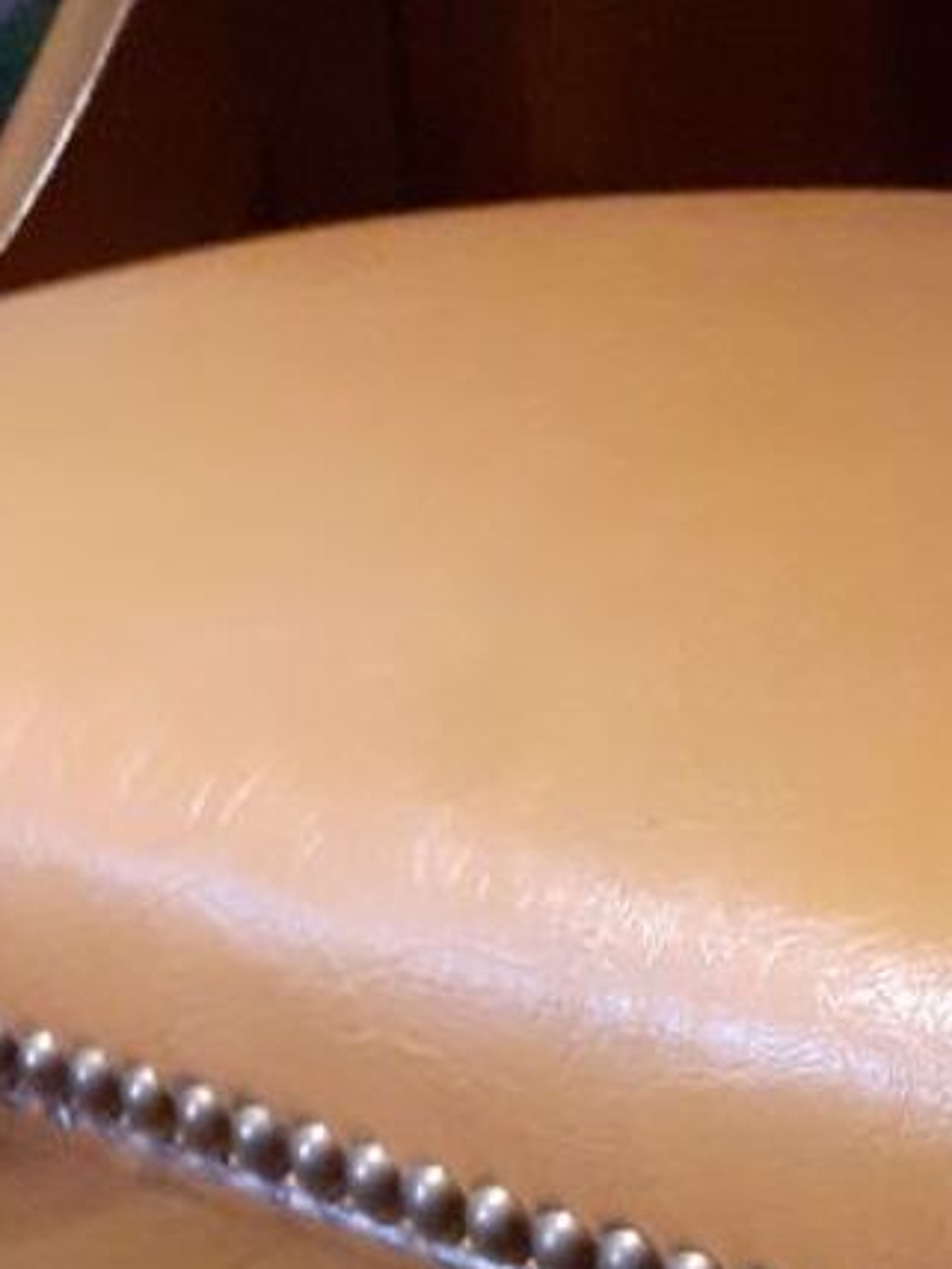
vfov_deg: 21.2
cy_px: 1644
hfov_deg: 17.4
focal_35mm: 84
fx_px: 3080
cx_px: 738
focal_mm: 3.6
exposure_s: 1/20
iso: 800
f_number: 1.9
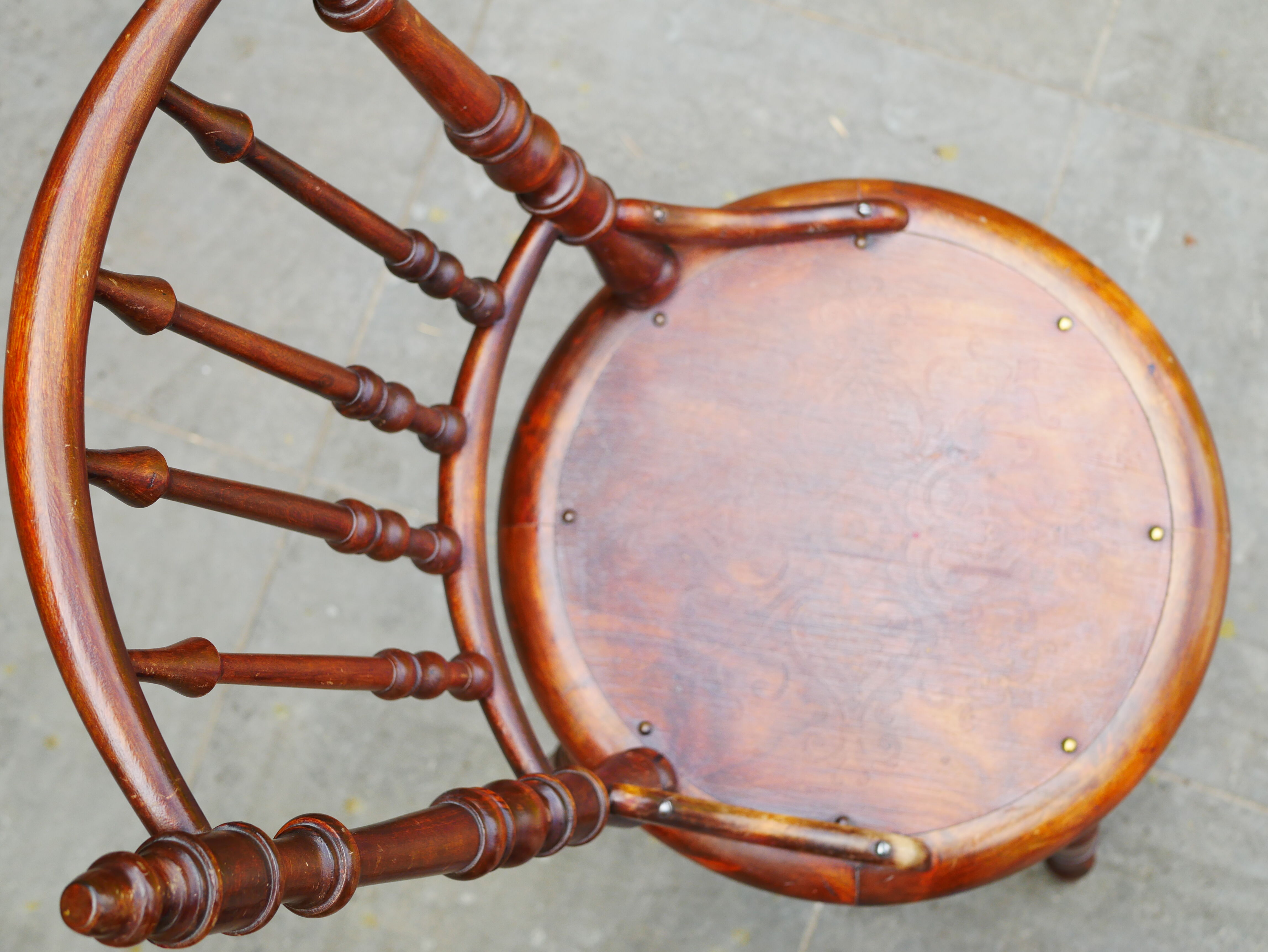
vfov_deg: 29.1
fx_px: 1832
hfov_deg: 38.2
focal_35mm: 50
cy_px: 476
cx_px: 634
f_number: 3.5
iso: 200
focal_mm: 25
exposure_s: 1/400
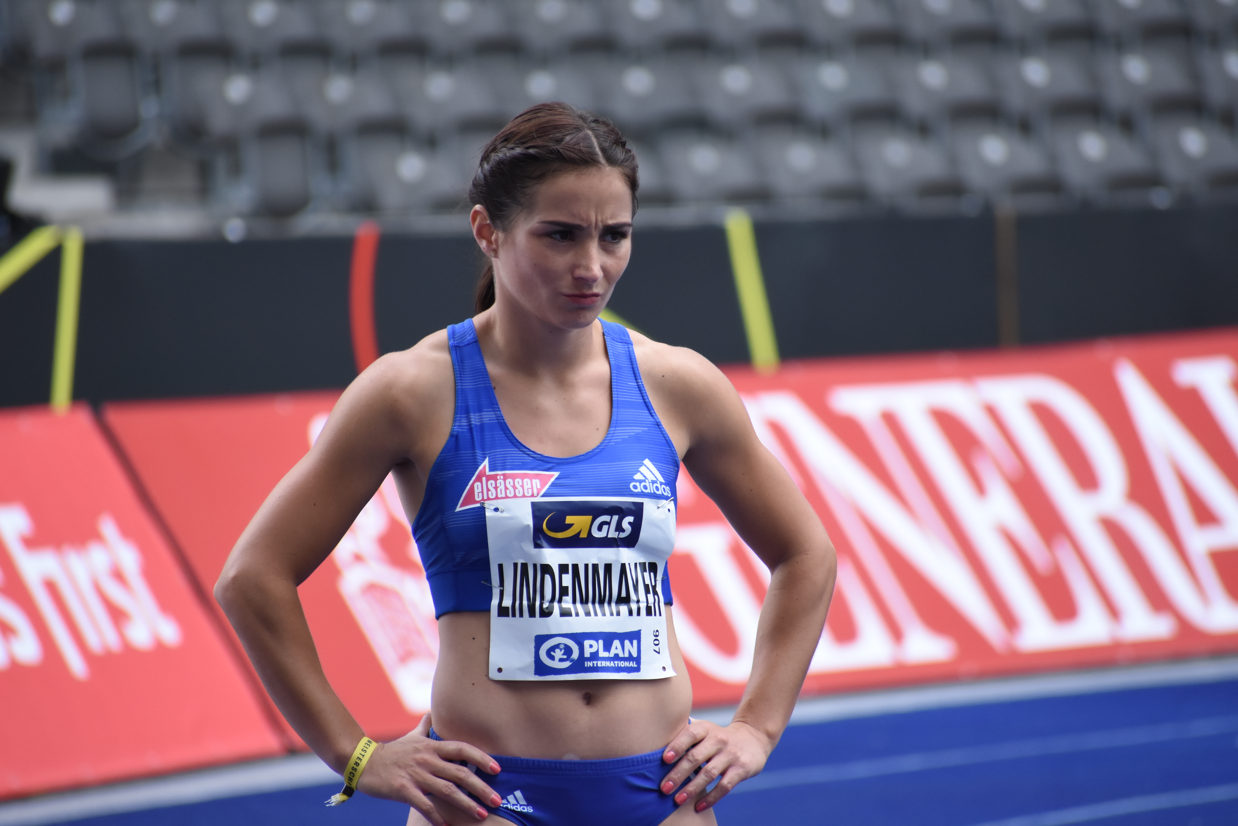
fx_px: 15474
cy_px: 413
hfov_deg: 4.6
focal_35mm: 450
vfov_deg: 3.1
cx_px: 619
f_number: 6.3
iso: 1000
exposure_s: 1/500
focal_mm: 300
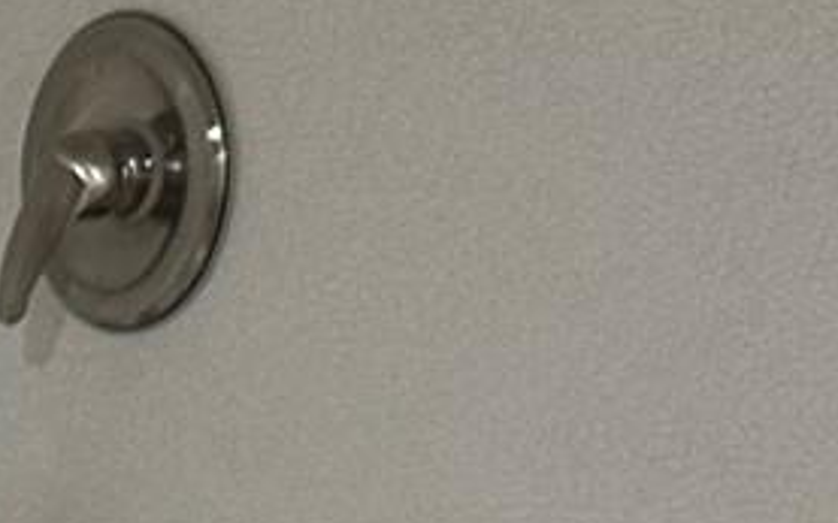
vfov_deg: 6.8
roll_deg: -3.1
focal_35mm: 188
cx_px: -1386
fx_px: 4293
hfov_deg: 9.5
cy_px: 976
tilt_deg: -27.0
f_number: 1.78
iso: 160
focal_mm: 6.86
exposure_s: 1/60
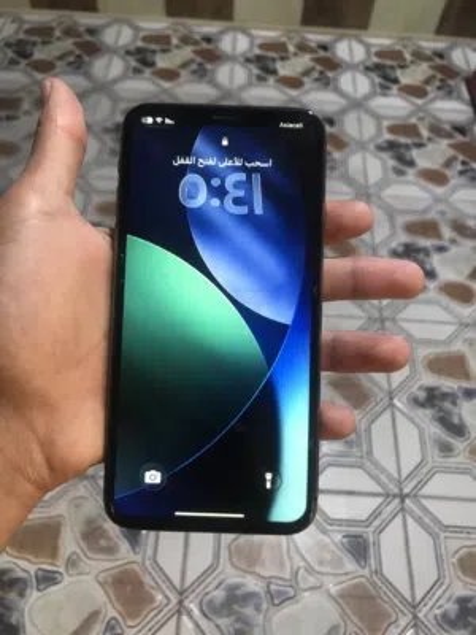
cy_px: 318
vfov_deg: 63.4
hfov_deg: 49.7
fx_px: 513
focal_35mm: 28
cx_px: 238
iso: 64
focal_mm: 3.99
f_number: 1.8
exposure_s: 1/17
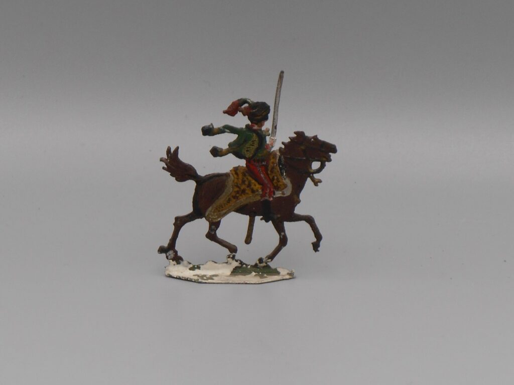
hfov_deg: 16.3
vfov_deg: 12.2
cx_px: 257
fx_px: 1797
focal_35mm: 121
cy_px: 192
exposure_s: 1/60
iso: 80
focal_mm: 21.5
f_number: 5.4
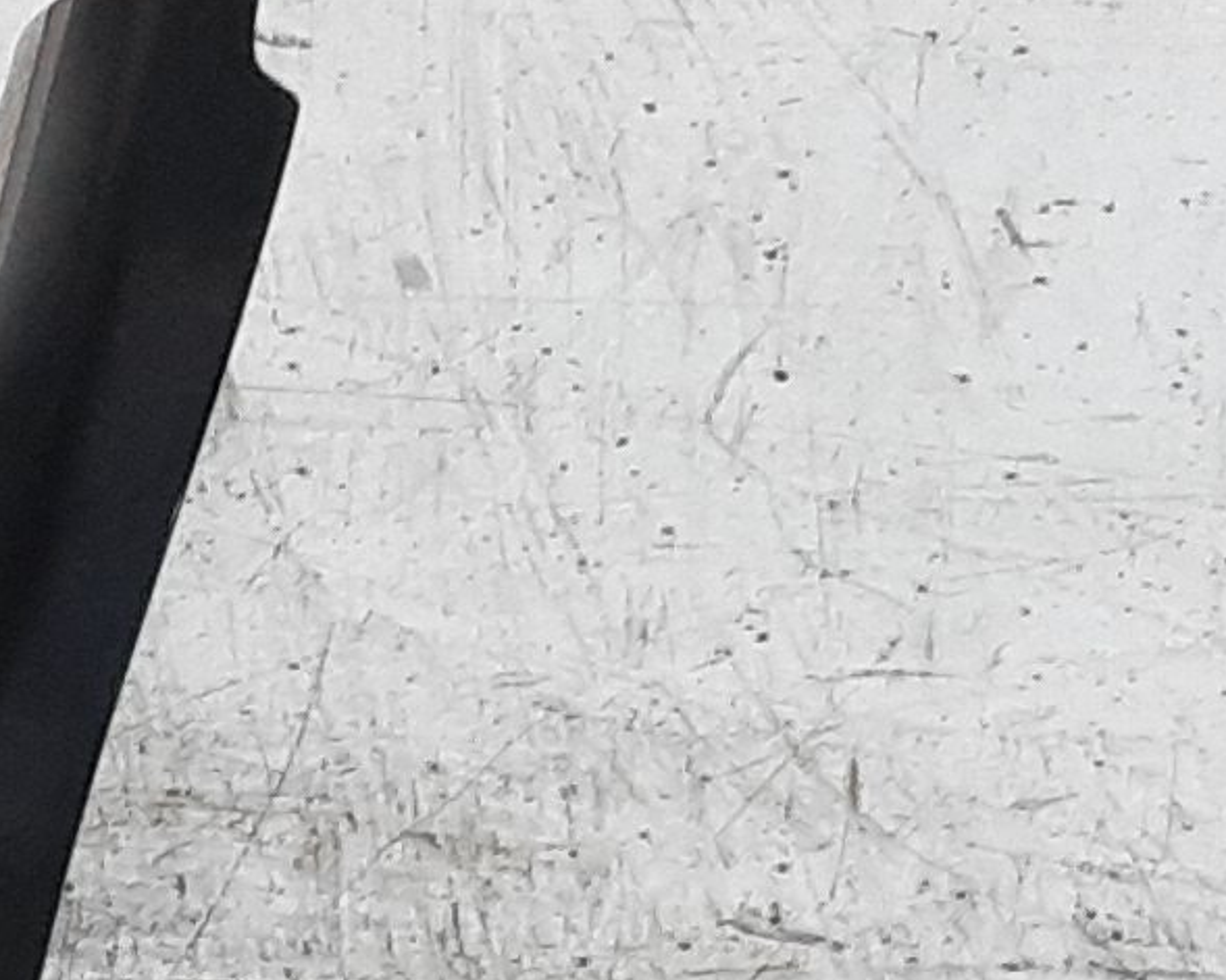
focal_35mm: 146
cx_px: -1182
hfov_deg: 11.9
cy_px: 1920
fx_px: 5297
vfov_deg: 9.9
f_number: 1.9
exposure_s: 1/50
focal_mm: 2.91
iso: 64
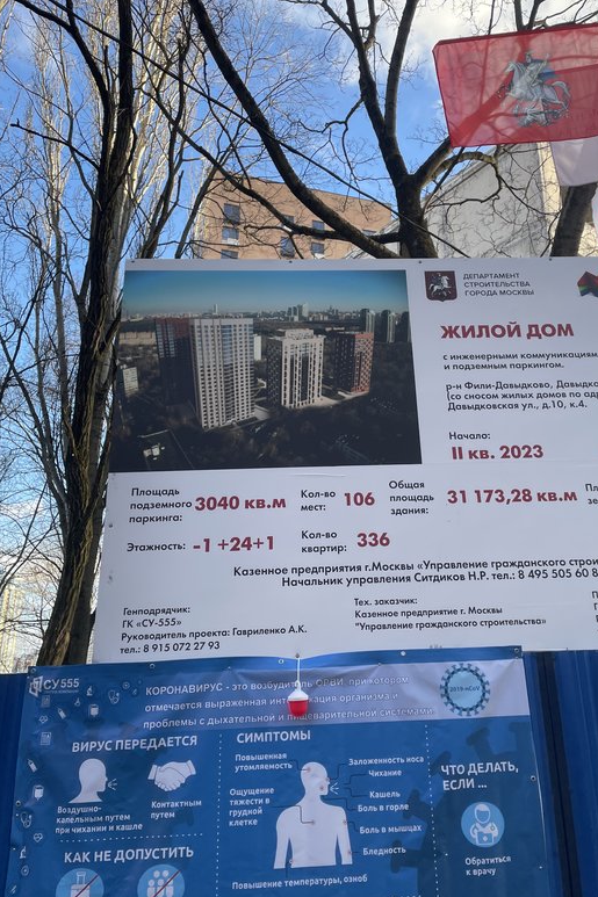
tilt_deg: +17.6
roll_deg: -1.3
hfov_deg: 46.2
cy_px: 443
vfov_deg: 65.5
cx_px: 346
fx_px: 698
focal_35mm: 28
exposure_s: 1/443
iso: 32
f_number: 1.6
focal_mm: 4.2
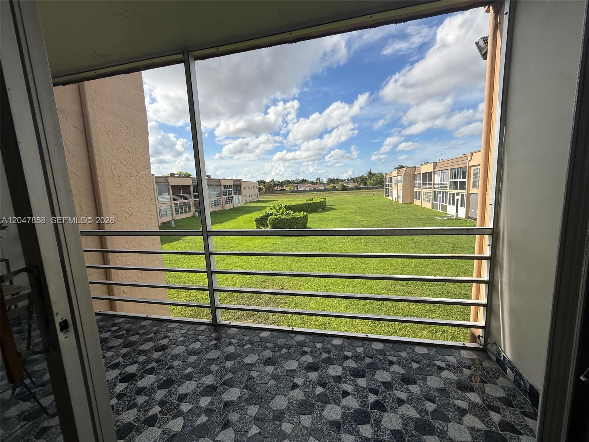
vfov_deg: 85.7
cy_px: 221
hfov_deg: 102.1
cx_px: 294
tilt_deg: -6.3
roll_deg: +3.6
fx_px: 238
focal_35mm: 14
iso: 50
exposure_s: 1/1497
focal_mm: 2.22
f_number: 2.2
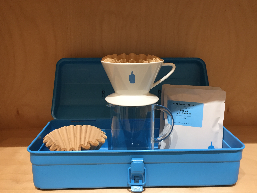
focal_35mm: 31
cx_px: 127
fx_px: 230
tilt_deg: -14.0
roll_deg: -0.8
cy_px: 94
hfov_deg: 58.3
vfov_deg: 45.4
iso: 40
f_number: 2.2
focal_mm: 4.15
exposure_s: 1/30
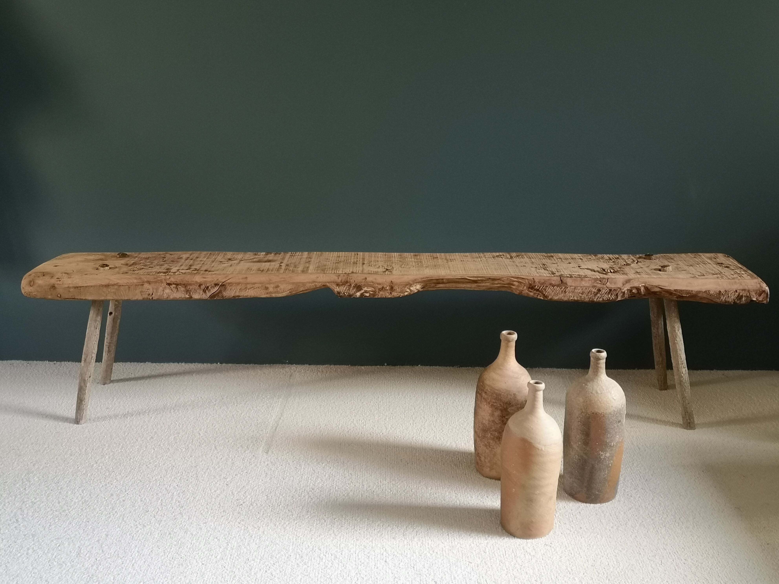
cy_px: 292
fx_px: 810
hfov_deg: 51.4
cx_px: 390
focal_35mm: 36
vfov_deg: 39.7
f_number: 1.8
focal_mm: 3.95
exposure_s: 1/33.3
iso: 250
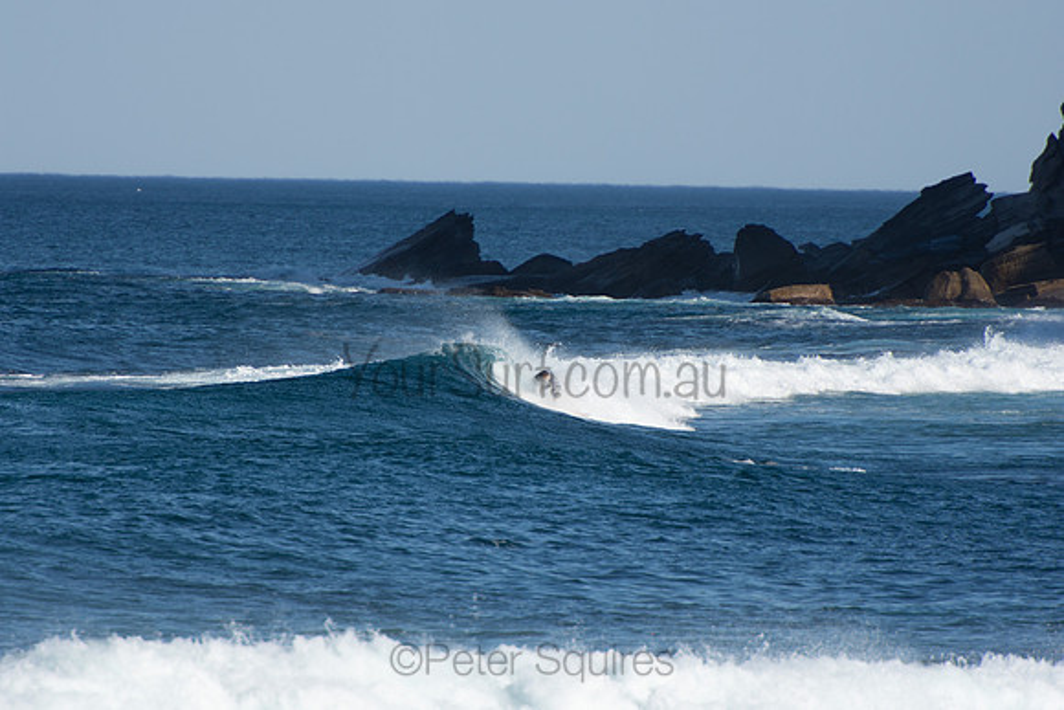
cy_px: 355
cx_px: 532
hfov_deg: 3.4
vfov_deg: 2.3
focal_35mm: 600
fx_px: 17737
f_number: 5.6
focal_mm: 400
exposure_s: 1/1250
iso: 200
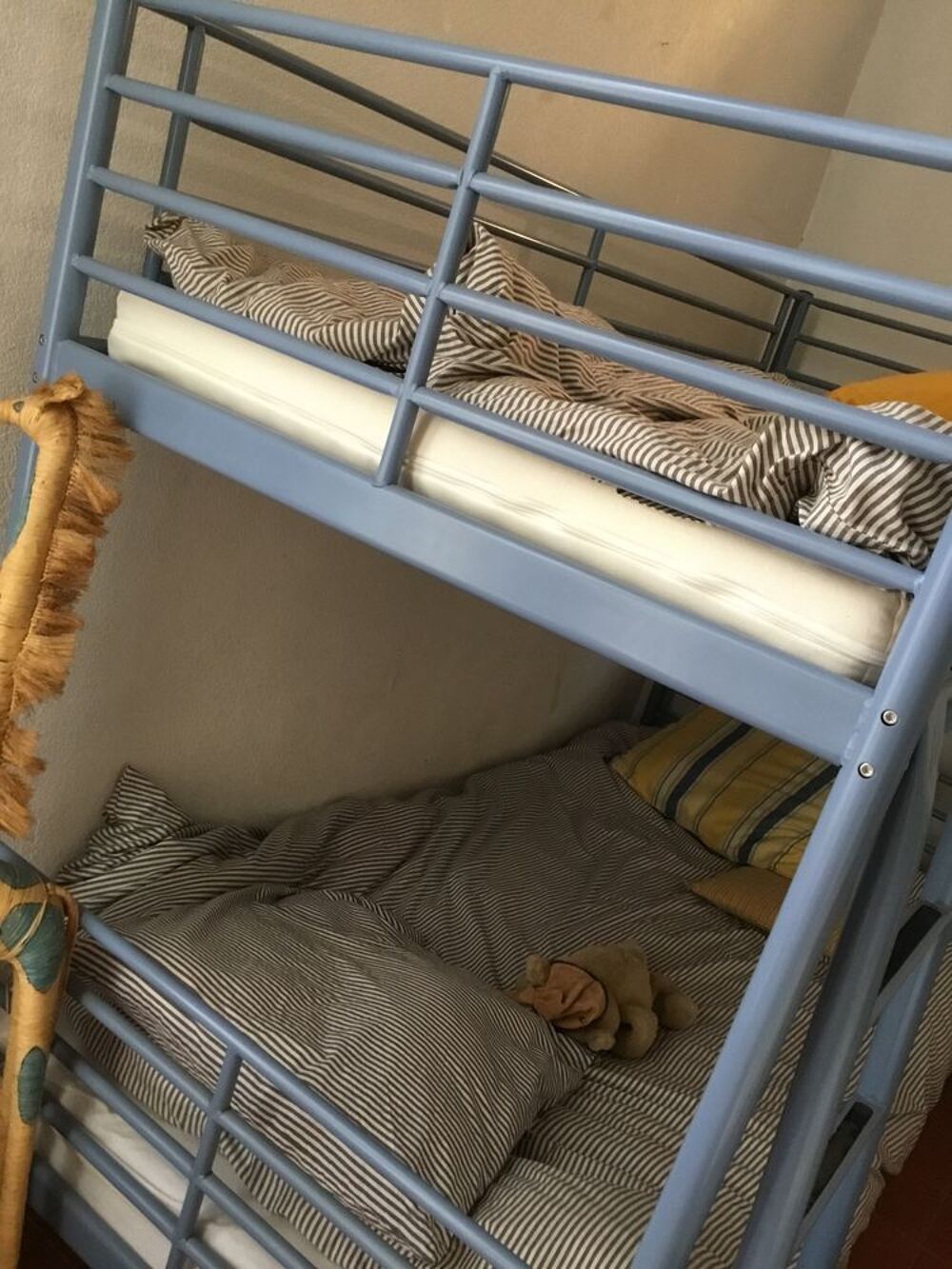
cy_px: 634
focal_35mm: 31
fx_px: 1137
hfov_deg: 45.4
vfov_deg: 58.3
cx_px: 476
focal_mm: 3.3
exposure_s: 1/20
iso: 200
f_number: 2.4
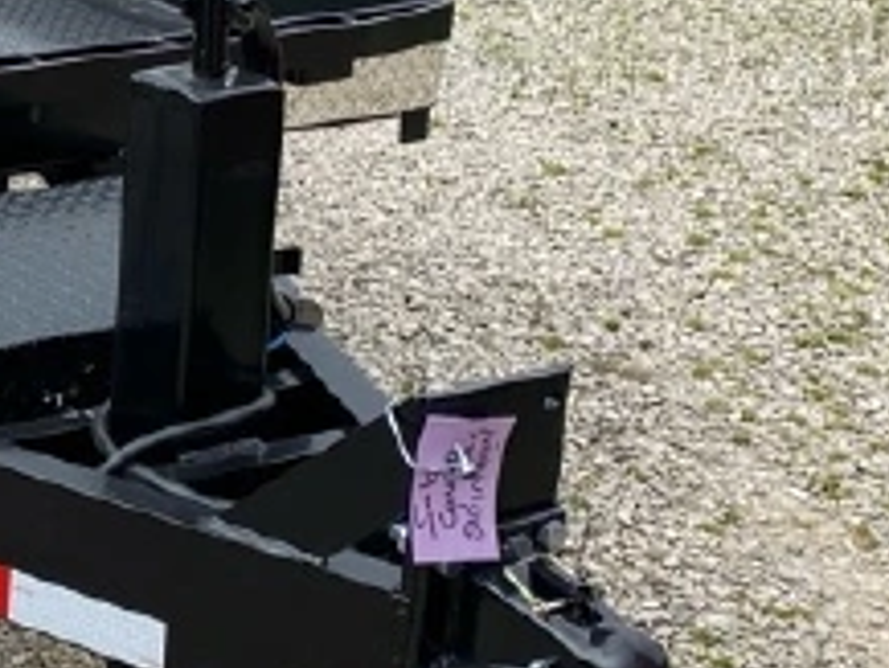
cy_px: 20
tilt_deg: -14.5
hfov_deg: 17.8
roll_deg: -2.0
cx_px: -528
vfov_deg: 15.2
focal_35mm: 96
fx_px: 2467
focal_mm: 4.25
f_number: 1.8
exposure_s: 1/1412
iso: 32
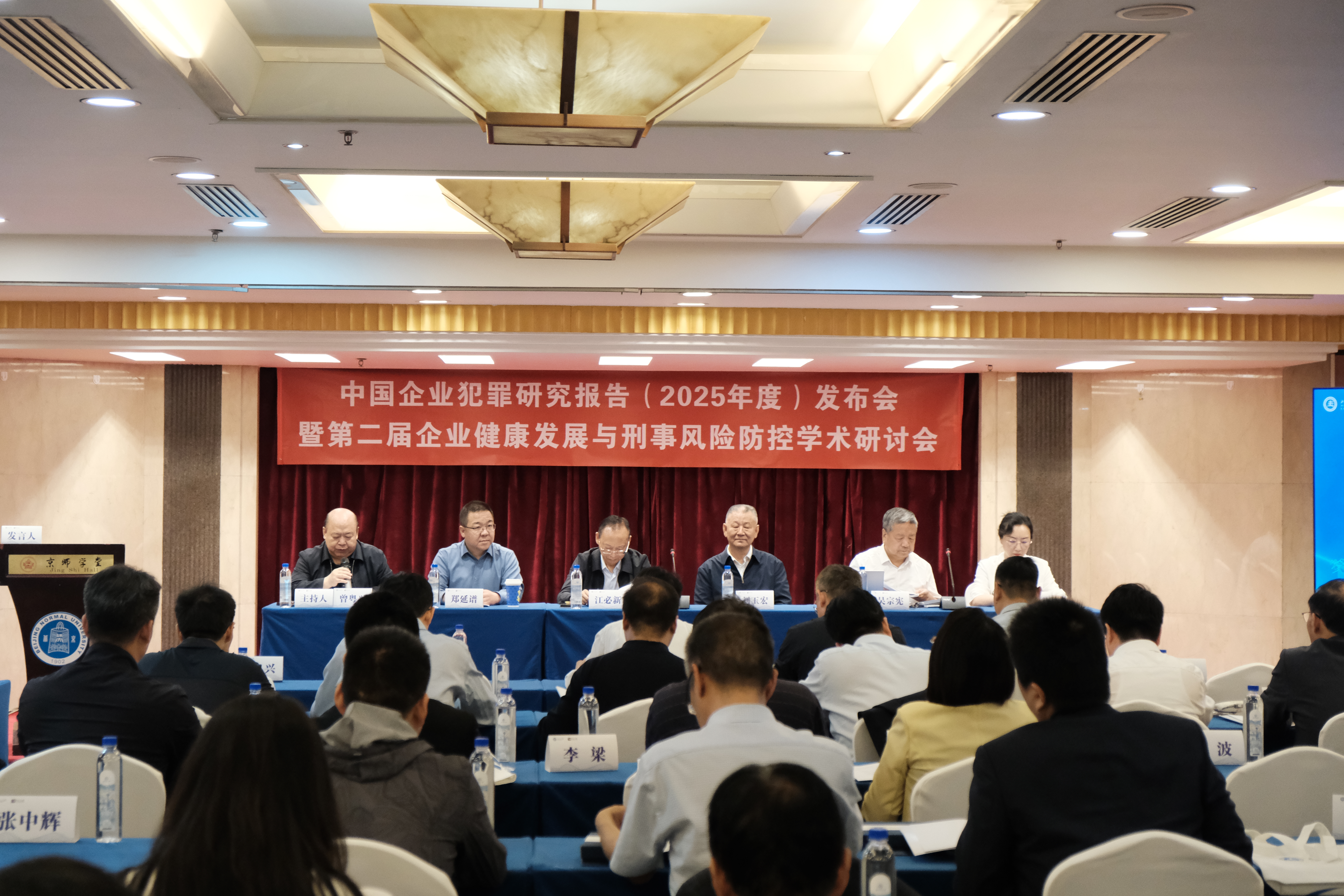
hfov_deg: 31.4
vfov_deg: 21.2
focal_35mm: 64
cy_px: 448
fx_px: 2389
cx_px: 672
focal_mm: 42.5
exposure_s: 1/125
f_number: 4
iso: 4000
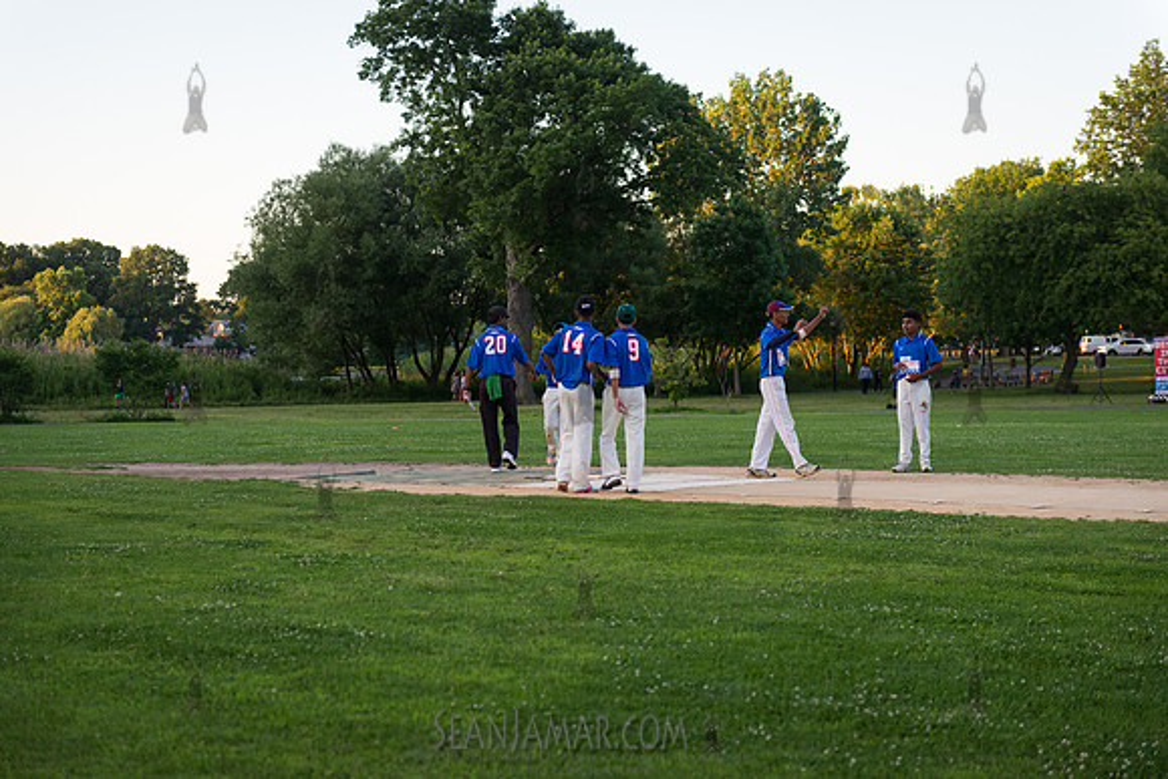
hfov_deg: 28.8
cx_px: 584
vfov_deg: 19.5
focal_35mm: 70
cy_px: 390
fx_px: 2272
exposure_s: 1/2000
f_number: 2.8
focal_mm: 70
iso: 1600
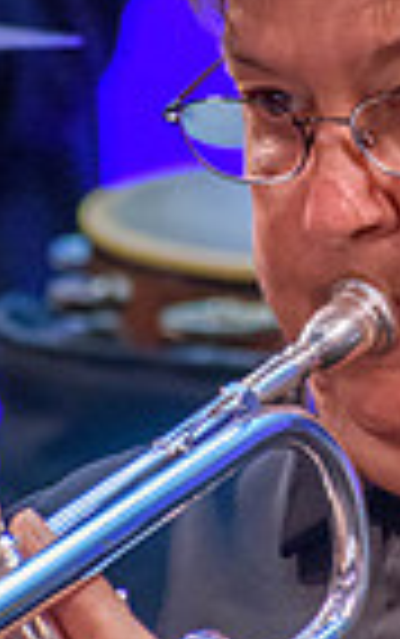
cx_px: 378
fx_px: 19339
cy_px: 198
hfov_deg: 1.2
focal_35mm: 1111
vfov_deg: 1.9
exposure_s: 1/500
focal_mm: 230
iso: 4000
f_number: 5.6
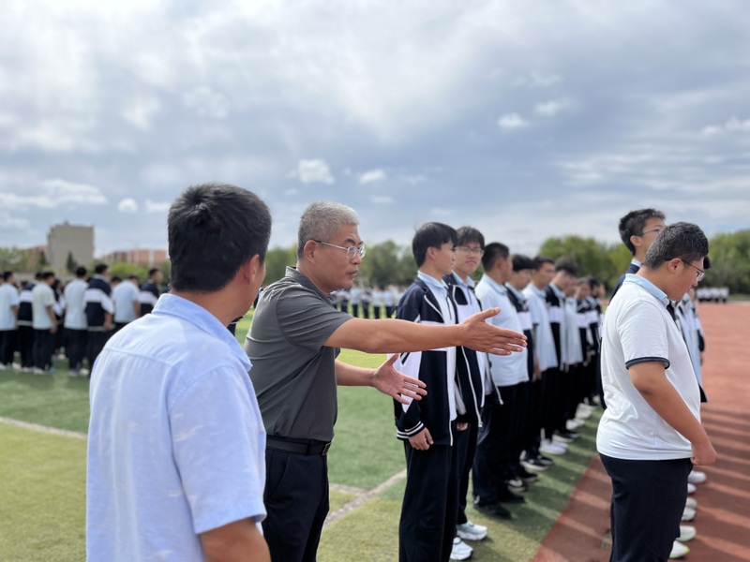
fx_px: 563
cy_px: 281
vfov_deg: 53.1
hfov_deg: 67.3
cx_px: 375
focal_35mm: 26
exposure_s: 1/2688
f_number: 1.6
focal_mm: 5.1
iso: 50
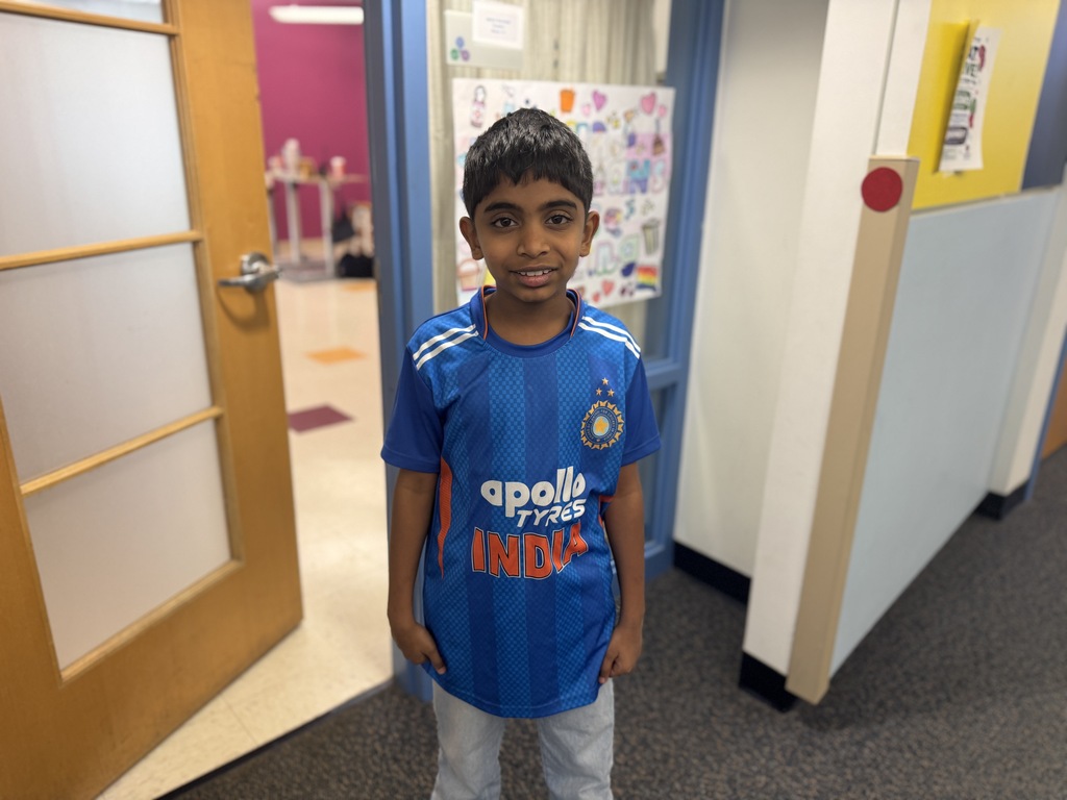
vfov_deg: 56.8
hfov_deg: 71.6
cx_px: 534
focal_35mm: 24
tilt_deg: -19.6
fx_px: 740
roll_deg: -1.9
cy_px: 400
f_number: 1.78
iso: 125
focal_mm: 6.76
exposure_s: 1/60
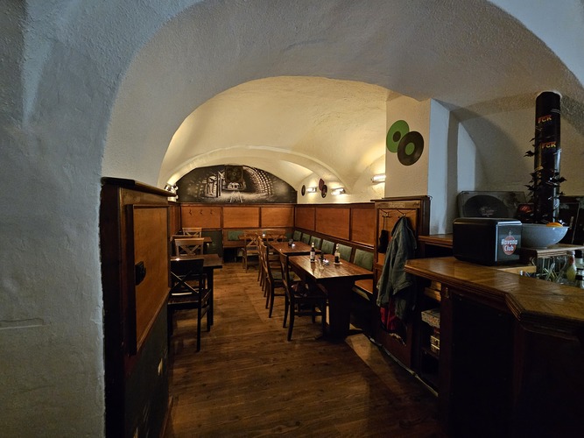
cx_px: 292
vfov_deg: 89.9
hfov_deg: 106.2
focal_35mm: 13
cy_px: 219
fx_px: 219
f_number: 2.2
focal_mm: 2.2
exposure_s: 1/25
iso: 800
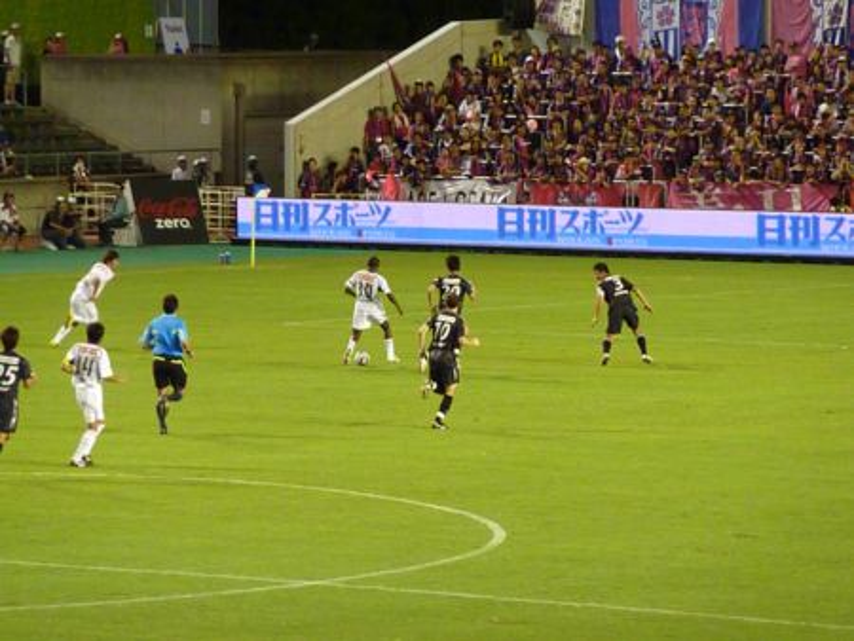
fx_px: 7405
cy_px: 320
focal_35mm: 300
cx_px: 427
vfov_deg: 5.0
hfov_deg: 6.6
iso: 1600
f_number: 4.9
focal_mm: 49.2
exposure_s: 1/160
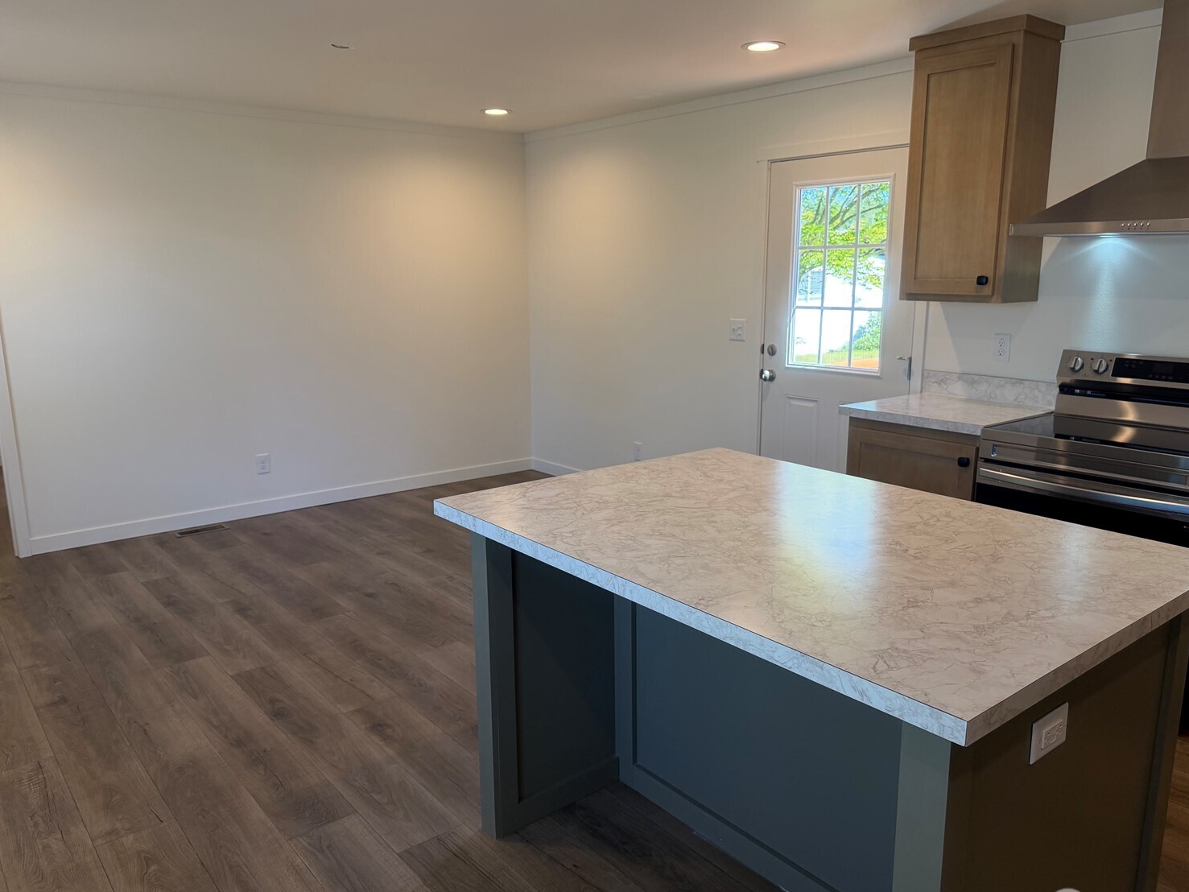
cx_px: 611
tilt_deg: -11.1
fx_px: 893
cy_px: 460
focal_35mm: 26
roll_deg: -0.2
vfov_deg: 53.1
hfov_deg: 67.3
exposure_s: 1/175
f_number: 1.78
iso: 100
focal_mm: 6.76
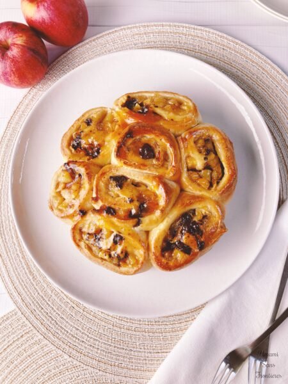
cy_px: 192
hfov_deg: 49.7
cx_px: 144
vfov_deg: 63.4
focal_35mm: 28
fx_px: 311
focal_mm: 3.99
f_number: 1.8
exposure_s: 1/50
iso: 50
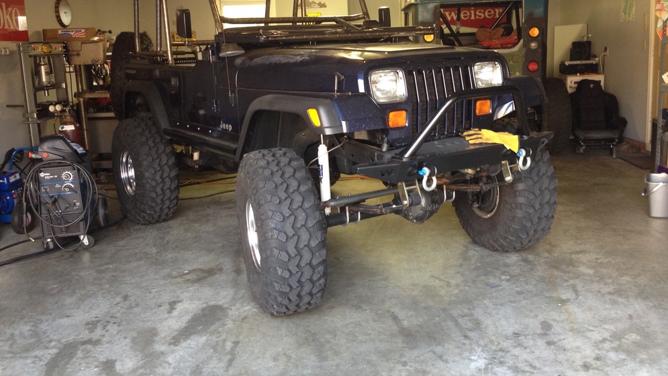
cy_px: 165
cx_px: 336
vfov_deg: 32.0
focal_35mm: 37
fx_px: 655
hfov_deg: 54.0
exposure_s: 1/20
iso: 80
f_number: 2.4
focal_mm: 4.12
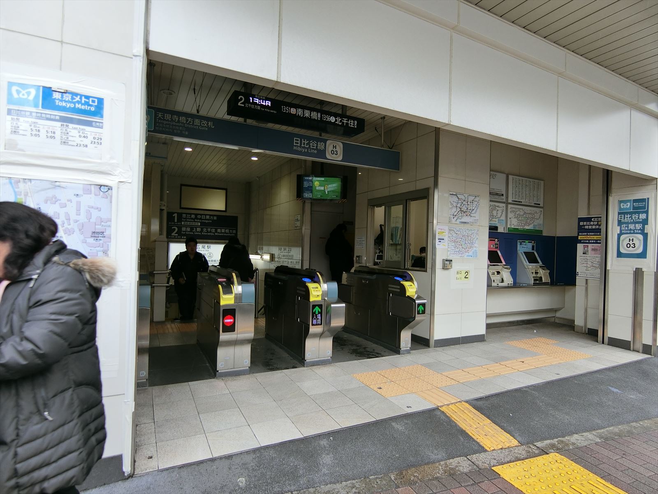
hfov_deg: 84.7
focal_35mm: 19
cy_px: 247
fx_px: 361
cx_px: 329
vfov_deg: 68.7
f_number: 2.7
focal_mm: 4.06
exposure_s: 1/125
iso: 80
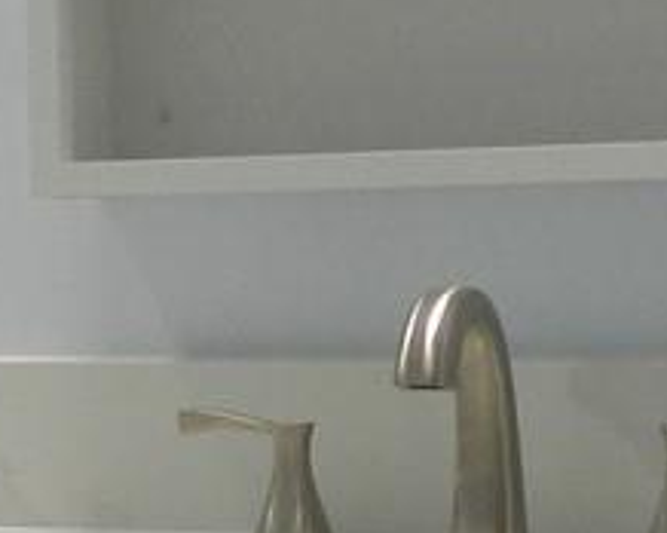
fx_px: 3254
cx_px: -242
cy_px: 490
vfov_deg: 9.3
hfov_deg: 11.4
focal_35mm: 165
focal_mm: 4
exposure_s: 1/40
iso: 160
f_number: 3.4
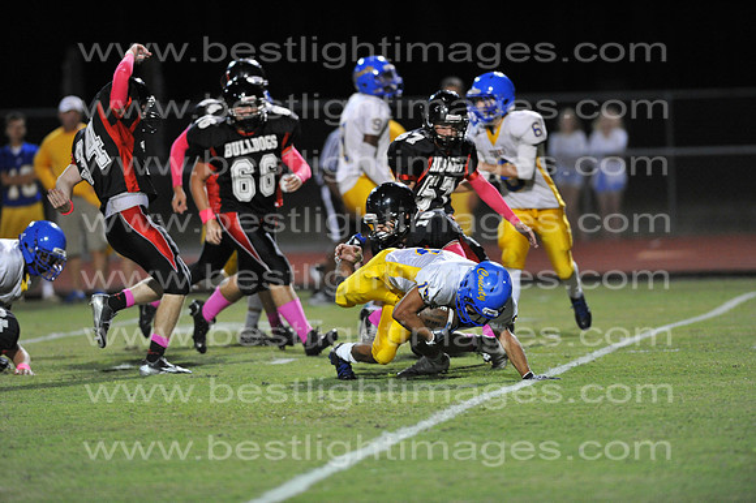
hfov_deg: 6.9
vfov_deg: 4.6
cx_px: 378
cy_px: 252
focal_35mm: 300
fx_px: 6296
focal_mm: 300
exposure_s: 1/500
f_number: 4
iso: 6400
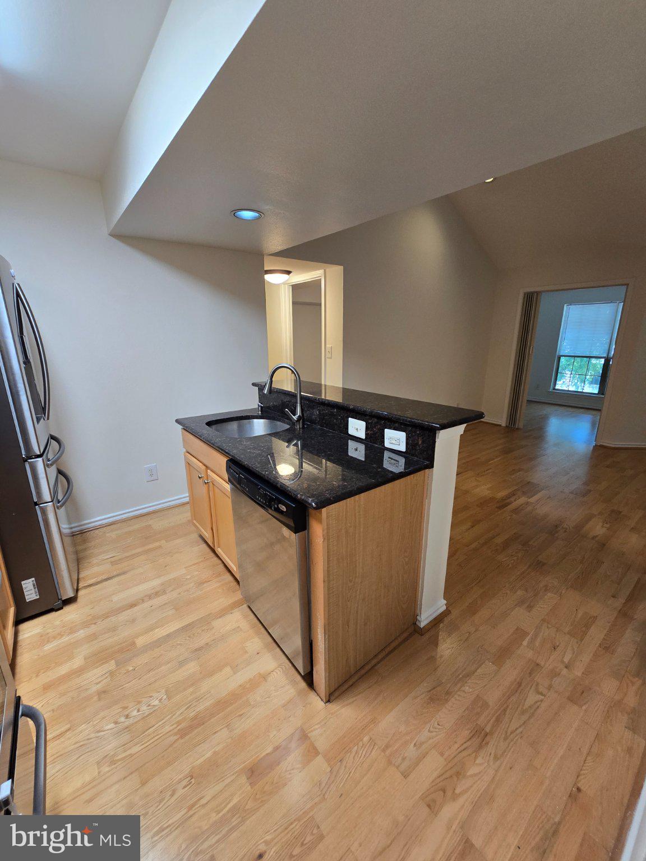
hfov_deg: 89.9
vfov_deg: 106.2
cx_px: 323
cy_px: 430
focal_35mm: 13
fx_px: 323
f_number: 2.2
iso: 100
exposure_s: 1/60
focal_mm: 2.2
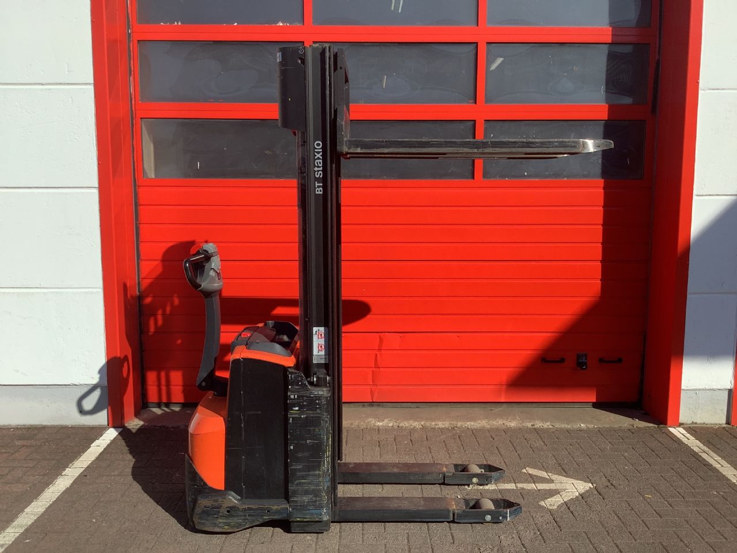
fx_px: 660
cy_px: 276
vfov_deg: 45.4
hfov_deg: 58.4
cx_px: 368
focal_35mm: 31
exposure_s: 1/936
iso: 25
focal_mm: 3.3
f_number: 2.4
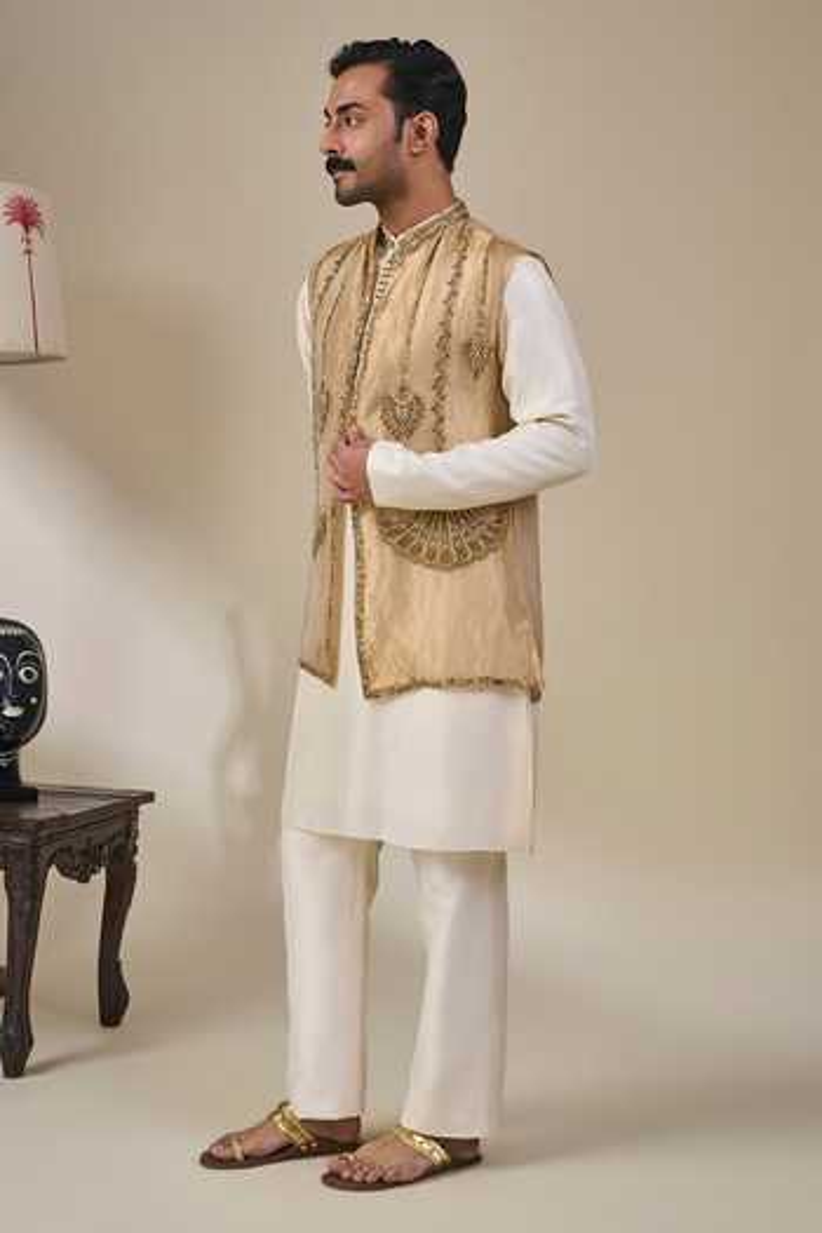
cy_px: 616
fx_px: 1678
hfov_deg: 27.5
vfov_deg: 40.3
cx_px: 411
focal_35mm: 49
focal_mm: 49
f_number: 5.6
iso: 250
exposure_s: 1/160
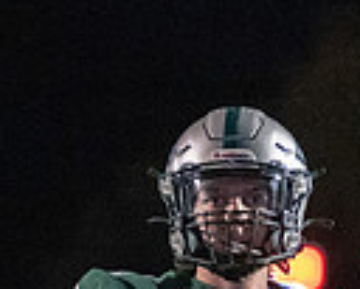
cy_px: 578
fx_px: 9269
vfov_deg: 1.8
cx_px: 305
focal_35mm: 868
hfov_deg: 2.2
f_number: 2.8
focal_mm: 138
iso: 10000
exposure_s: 1/1000
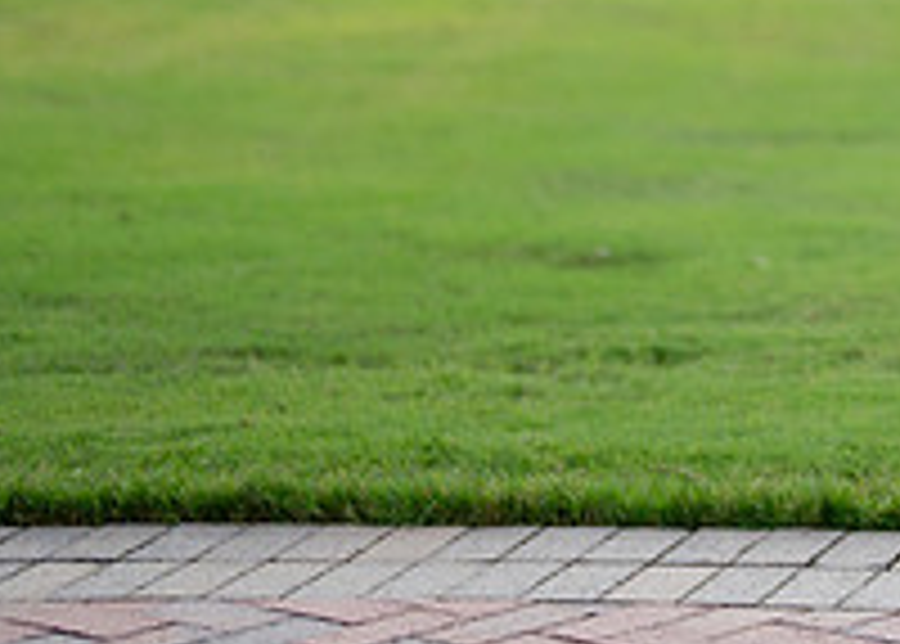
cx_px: 1300
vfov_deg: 8.4
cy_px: -225
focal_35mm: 168
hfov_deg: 11.5
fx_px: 4296
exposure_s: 1/2000
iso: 200
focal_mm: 50
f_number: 1.2
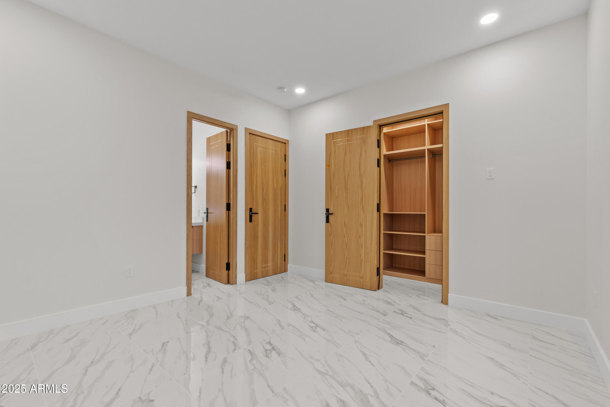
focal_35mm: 15
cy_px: 204
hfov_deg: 100.4
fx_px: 254
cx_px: 305
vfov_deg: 77.3
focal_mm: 10
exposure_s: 1/1.67
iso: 250
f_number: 9
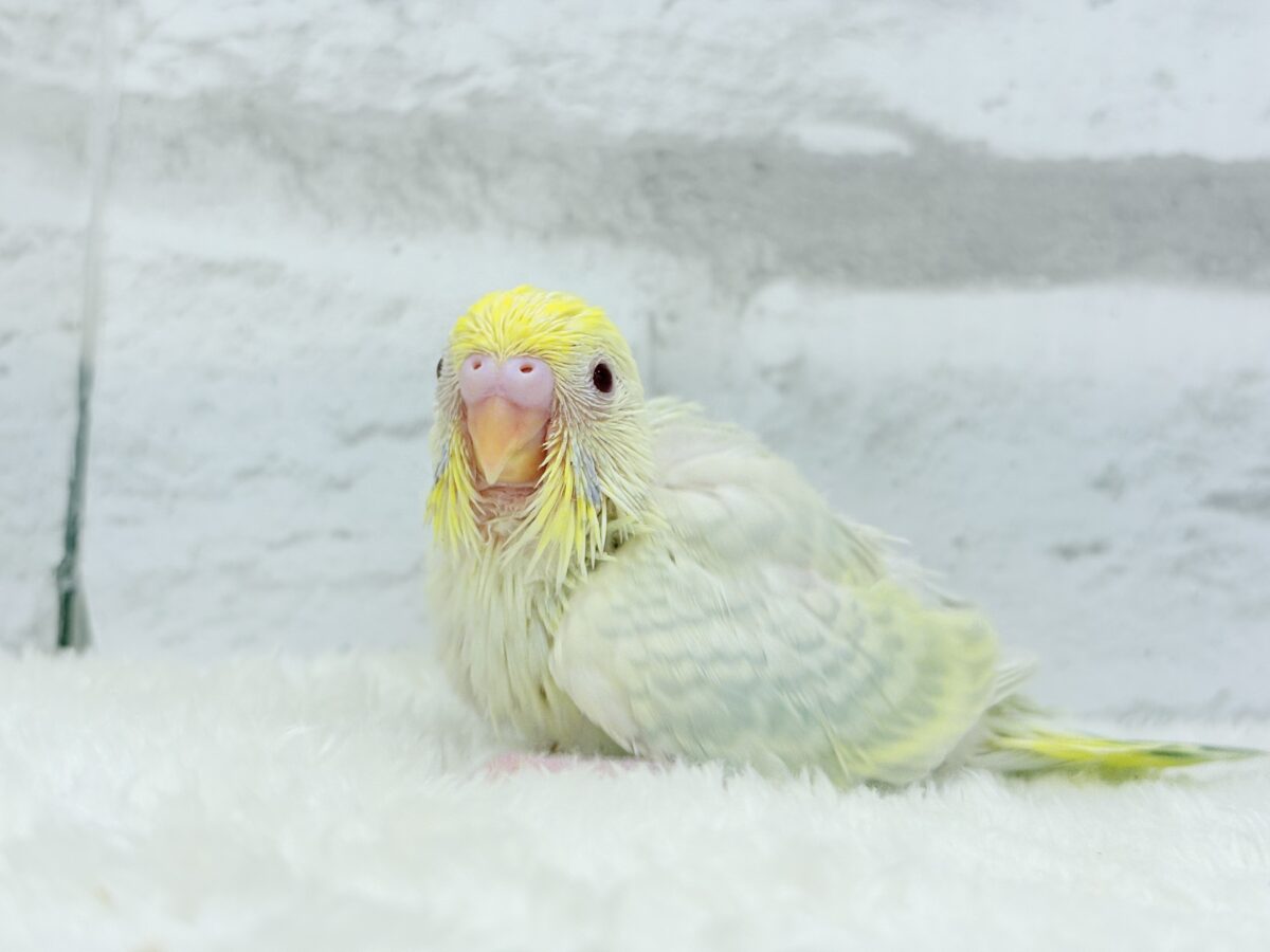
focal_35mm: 52
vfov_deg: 28.0
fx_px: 1908
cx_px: 635
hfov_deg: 36.8
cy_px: 476
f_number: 1.6
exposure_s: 1/100
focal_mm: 5.96
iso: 50
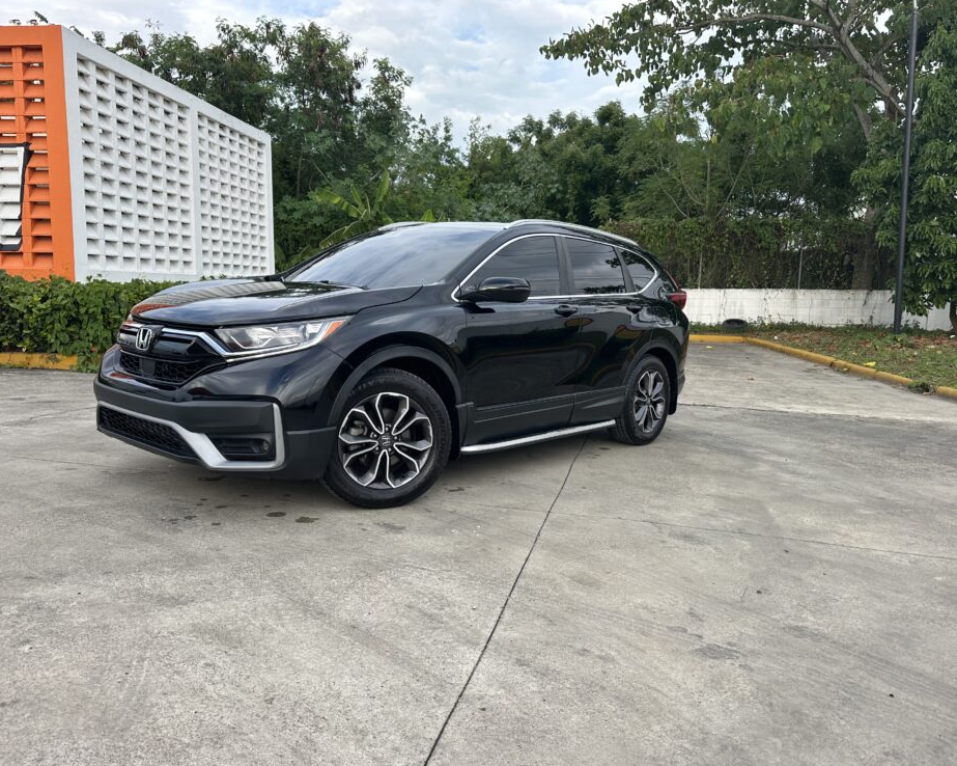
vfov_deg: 54.9
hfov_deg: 66.0
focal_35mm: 26
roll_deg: -0.4
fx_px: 736
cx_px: 492
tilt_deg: -7.3
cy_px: 386
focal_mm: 6.86
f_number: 1.78
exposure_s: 1/1009
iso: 80
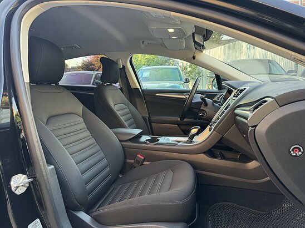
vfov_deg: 56.8
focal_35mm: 24
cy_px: 114
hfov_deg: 71.6
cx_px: 152
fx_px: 211
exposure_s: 1/60
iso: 250
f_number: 1.78
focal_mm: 6.76
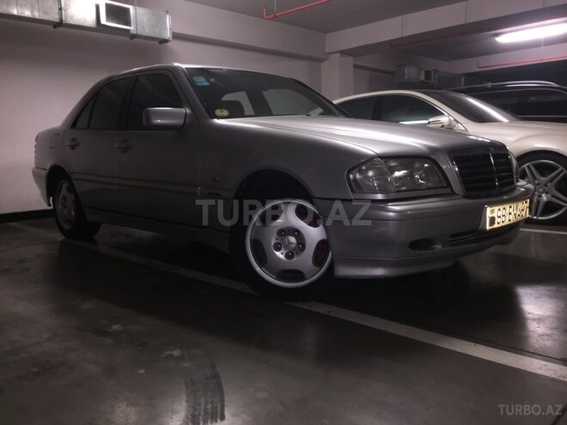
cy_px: 212
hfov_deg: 61.7
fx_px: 475
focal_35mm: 29
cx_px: 284
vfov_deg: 48.2
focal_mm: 4.15
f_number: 2.2
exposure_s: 1/17
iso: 50
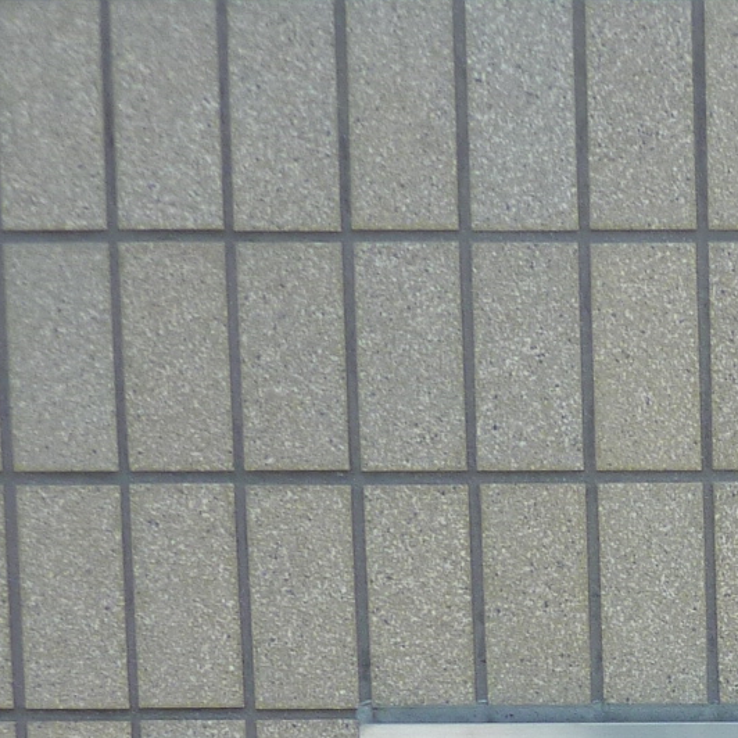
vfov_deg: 18.5
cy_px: 1045
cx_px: 1375
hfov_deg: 16.6
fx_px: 2050
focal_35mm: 85
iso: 80
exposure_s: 1/250
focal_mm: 4.1
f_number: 4
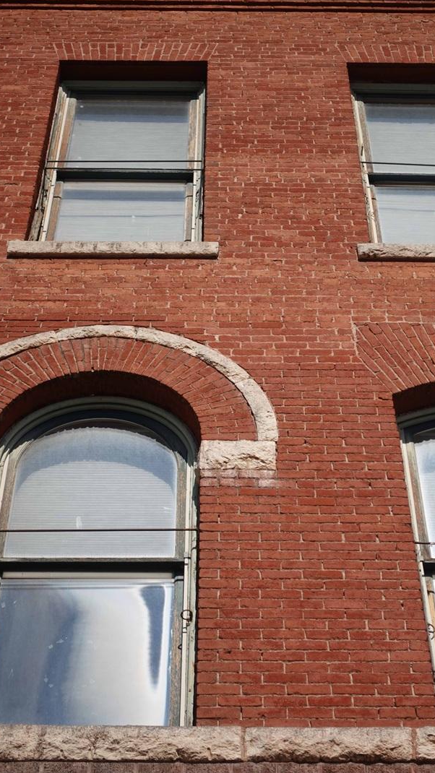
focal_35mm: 74
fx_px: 1517
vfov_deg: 28.6
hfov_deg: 16.3
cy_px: 389
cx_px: 241
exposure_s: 1/400
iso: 125
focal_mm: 25.7
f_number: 2.8
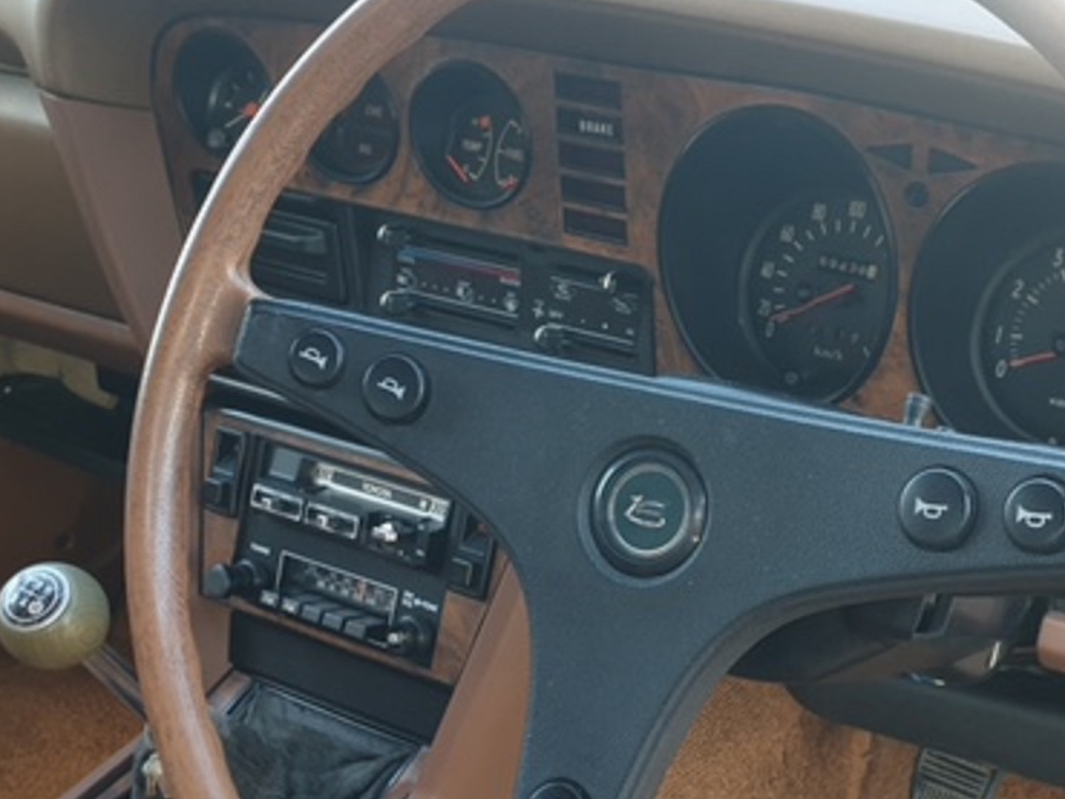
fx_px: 1384
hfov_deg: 41.8
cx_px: 656
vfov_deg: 31.8
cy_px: 570
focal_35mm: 45
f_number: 2.4
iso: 64
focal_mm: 4.3
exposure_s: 1/50
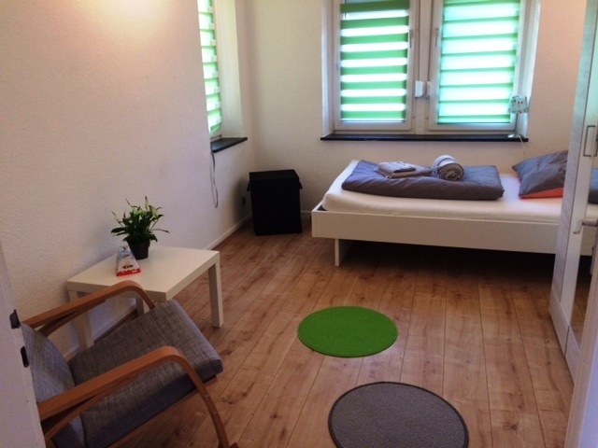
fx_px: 501
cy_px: 224
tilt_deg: -19.0
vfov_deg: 48.2
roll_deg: +2.0
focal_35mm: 29
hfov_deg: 61.7
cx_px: 299
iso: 200
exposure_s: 1/33
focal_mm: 4.15
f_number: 2.2
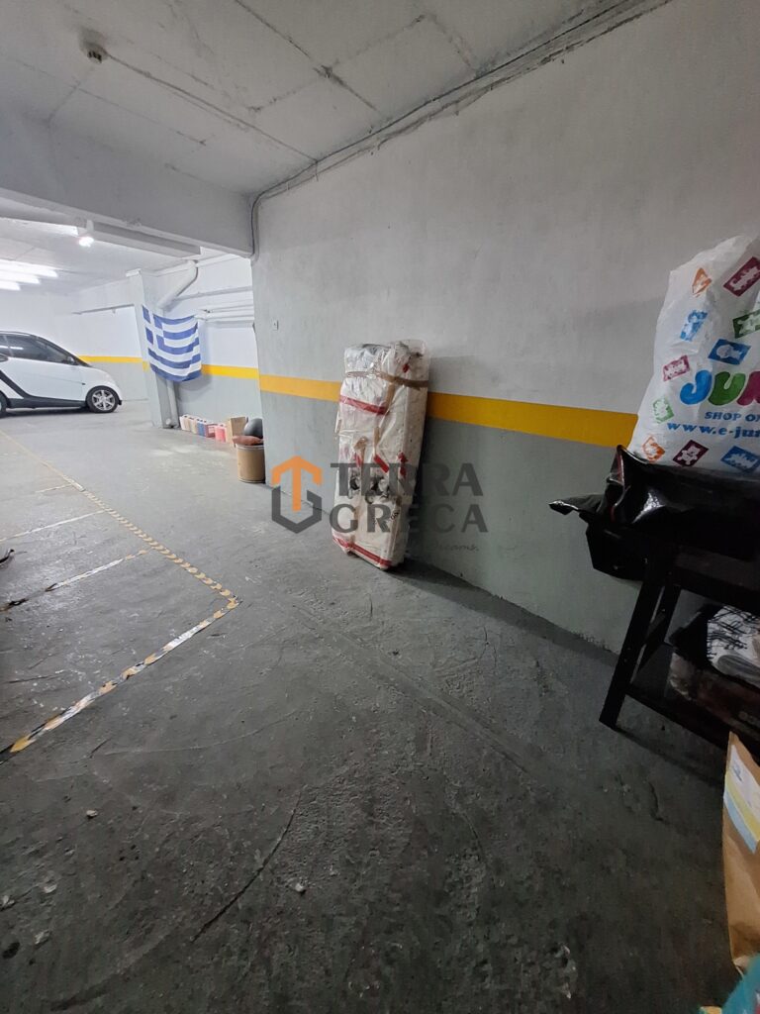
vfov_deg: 106.2
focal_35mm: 13
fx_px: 381
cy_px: 507
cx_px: 380
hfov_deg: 89.9
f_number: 2.2
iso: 500
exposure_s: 1/24
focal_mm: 1.74
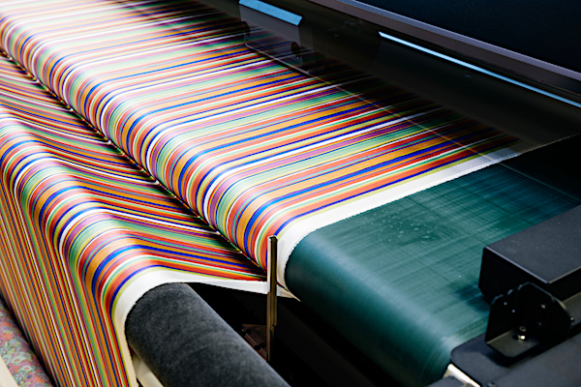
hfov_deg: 41.1
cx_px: 290
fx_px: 775
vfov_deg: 28.1
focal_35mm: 48
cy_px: 194
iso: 64
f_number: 5.6
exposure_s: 1/2
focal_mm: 48
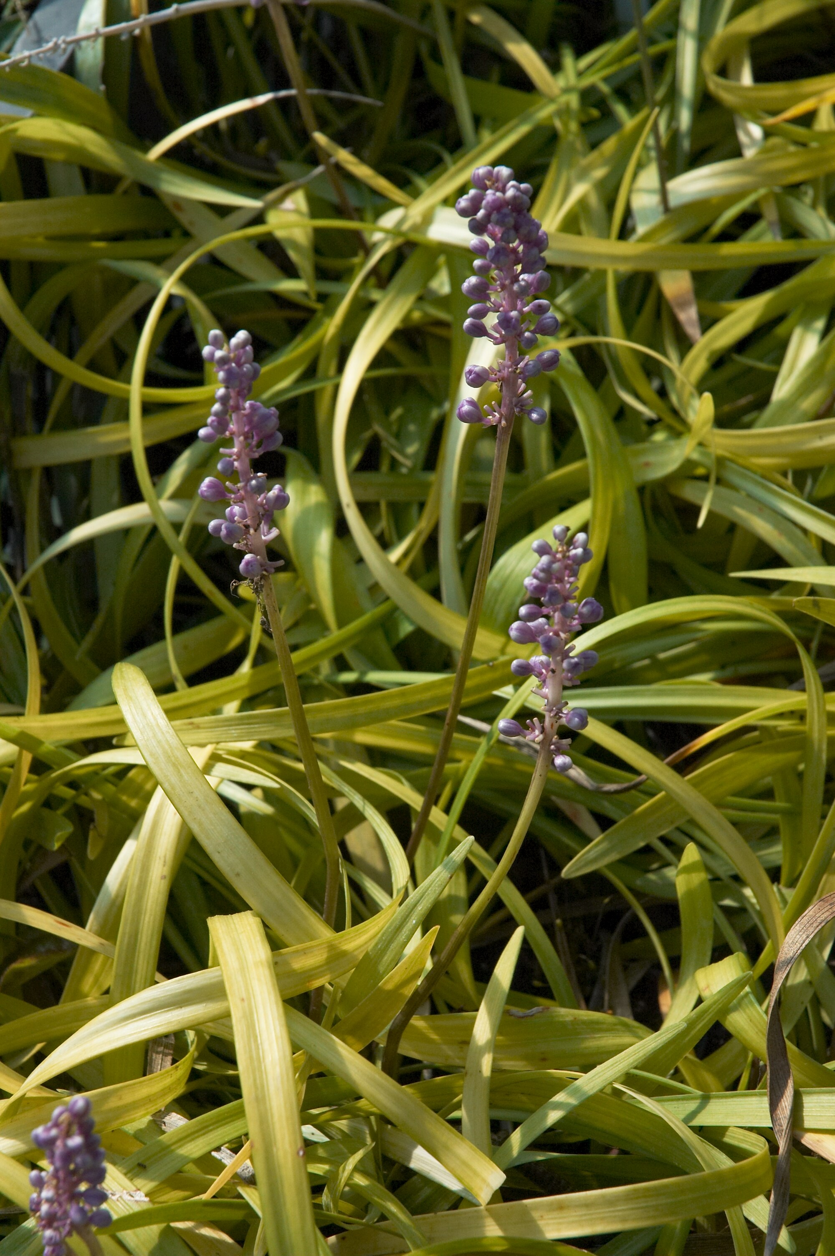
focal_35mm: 105
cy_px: 628
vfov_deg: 19.5
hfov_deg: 13.0
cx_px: 418
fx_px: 3660
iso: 400
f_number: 11
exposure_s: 1/500
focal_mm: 70
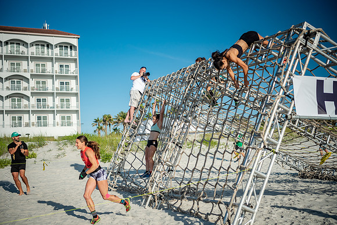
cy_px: 112
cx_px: 168
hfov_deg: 42.7
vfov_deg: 29.3
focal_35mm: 46
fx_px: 431
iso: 400
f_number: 2.8
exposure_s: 1/4000
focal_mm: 46
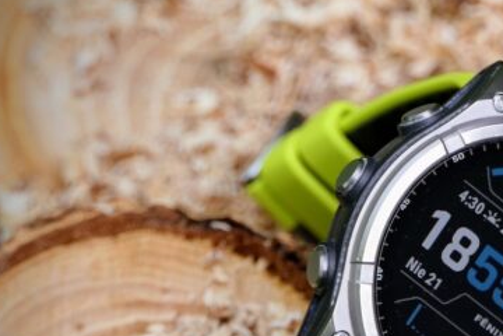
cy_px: 287
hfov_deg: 4.7
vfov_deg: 3.2
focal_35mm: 435
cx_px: 495
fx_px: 6077
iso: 125
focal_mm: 74.5
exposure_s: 1/100
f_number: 4.3
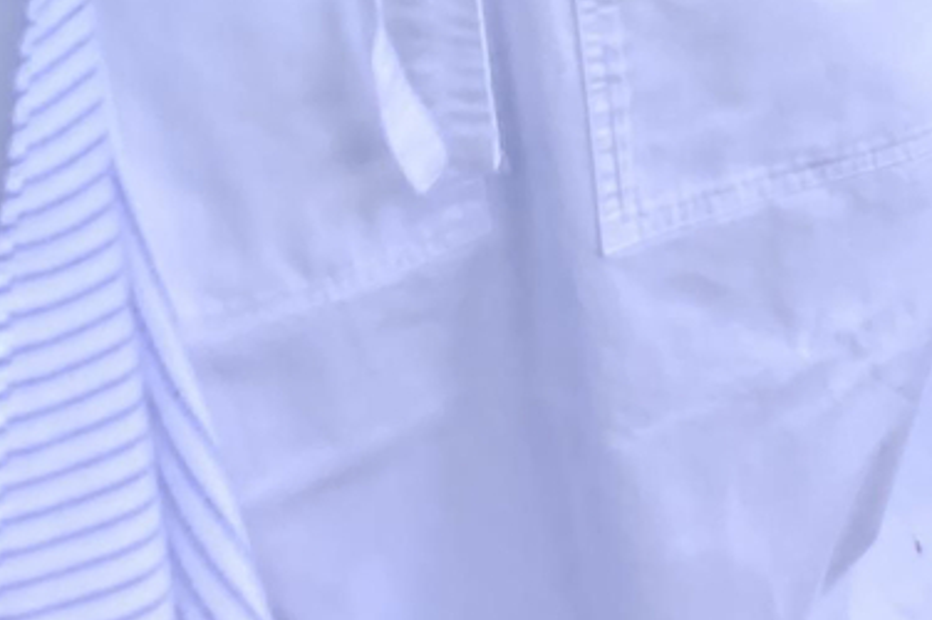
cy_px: -1218
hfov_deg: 13.8
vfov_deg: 8.2
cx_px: 1148
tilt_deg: -10.9
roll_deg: +1.7
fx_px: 3725
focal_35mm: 144
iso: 32
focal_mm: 4.25
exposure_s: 1/122
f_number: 1.8
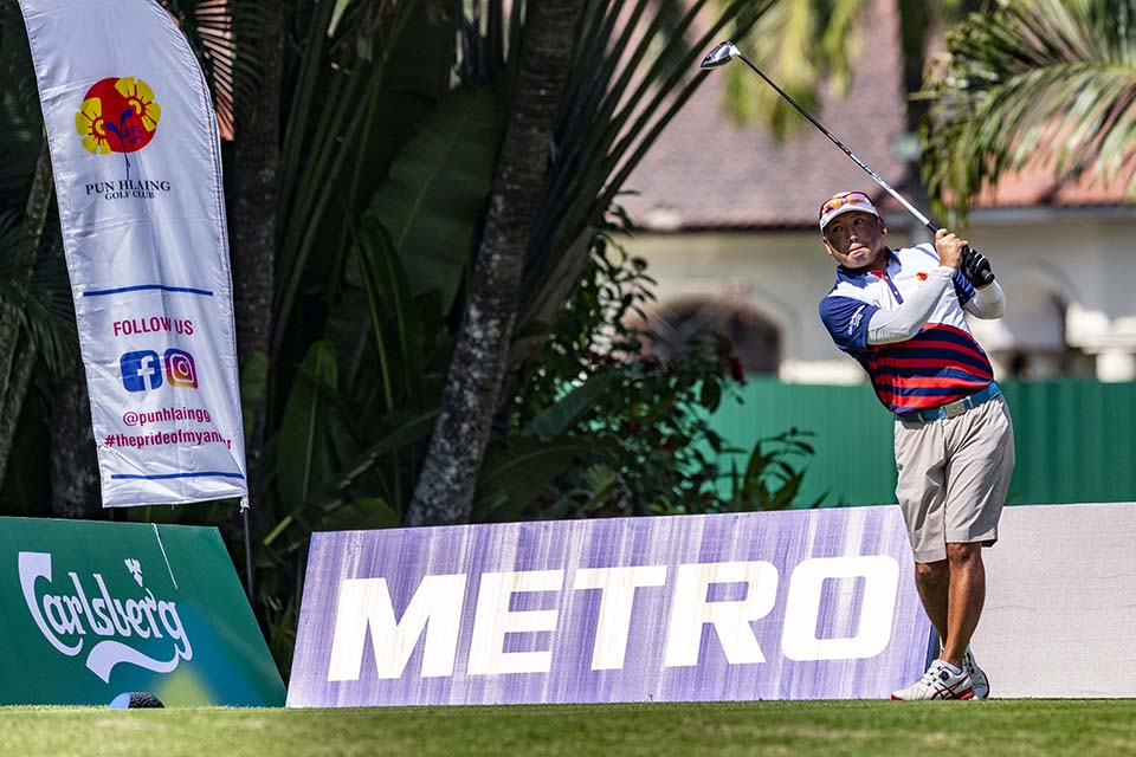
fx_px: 12621
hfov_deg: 5.2
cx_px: 568
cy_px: 378
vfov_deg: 3.4
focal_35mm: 400
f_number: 5.6
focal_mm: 400
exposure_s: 1/4000
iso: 800
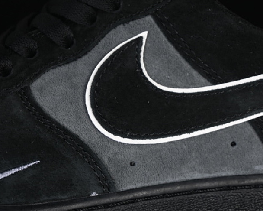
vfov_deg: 12.4
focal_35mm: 125
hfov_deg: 15.4
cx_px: 170
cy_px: 112
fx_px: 973
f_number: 6.3
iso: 160
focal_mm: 50
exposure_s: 1/50
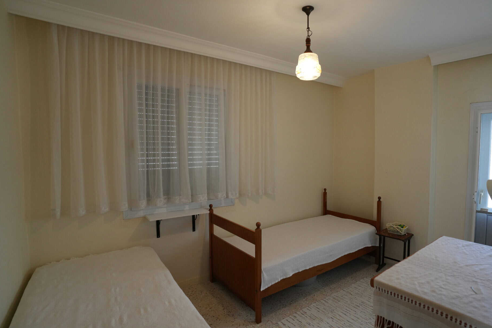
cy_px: 166
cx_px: 274
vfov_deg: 64.5
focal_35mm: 19
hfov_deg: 86.6
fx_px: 260
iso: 1250
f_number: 4
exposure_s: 1/160
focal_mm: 17
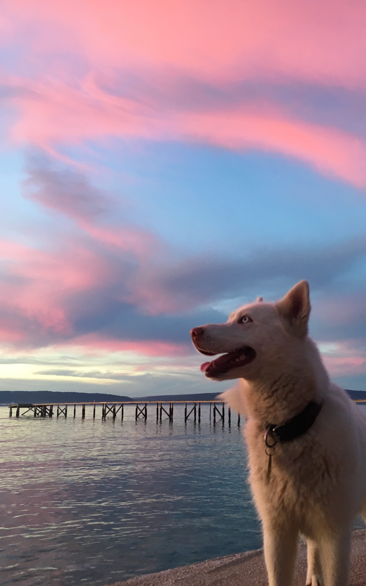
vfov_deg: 61.2
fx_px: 495
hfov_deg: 40.4
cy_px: 294
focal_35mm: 31
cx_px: 217
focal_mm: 4.15
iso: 100
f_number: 2.2
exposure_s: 1/33
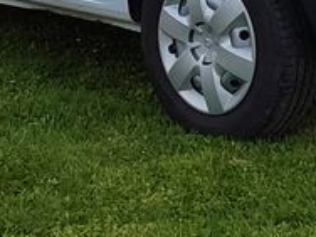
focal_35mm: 149
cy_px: -99
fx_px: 1360
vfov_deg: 9.7
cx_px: 176
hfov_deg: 13.2
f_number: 1.9
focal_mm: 2.91
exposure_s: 1/1623
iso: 50
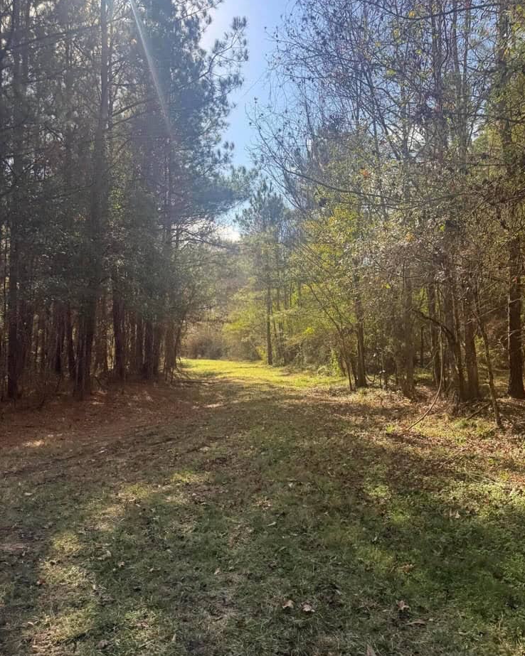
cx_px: 272
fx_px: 505
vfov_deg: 66.0
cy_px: 345
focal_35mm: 26
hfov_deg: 54.9
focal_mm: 6.8
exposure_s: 1/1026
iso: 80
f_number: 1.8
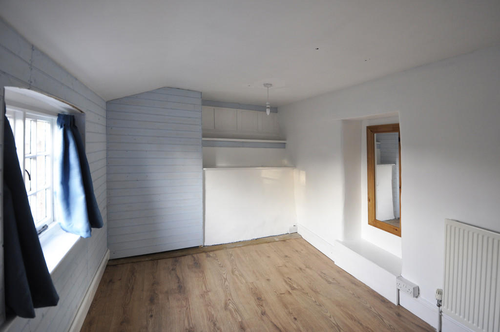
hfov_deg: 100.5
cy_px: 166
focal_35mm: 15
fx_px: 208
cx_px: 250
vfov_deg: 77.2
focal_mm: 10
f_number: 4
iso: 500
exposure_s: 1/60
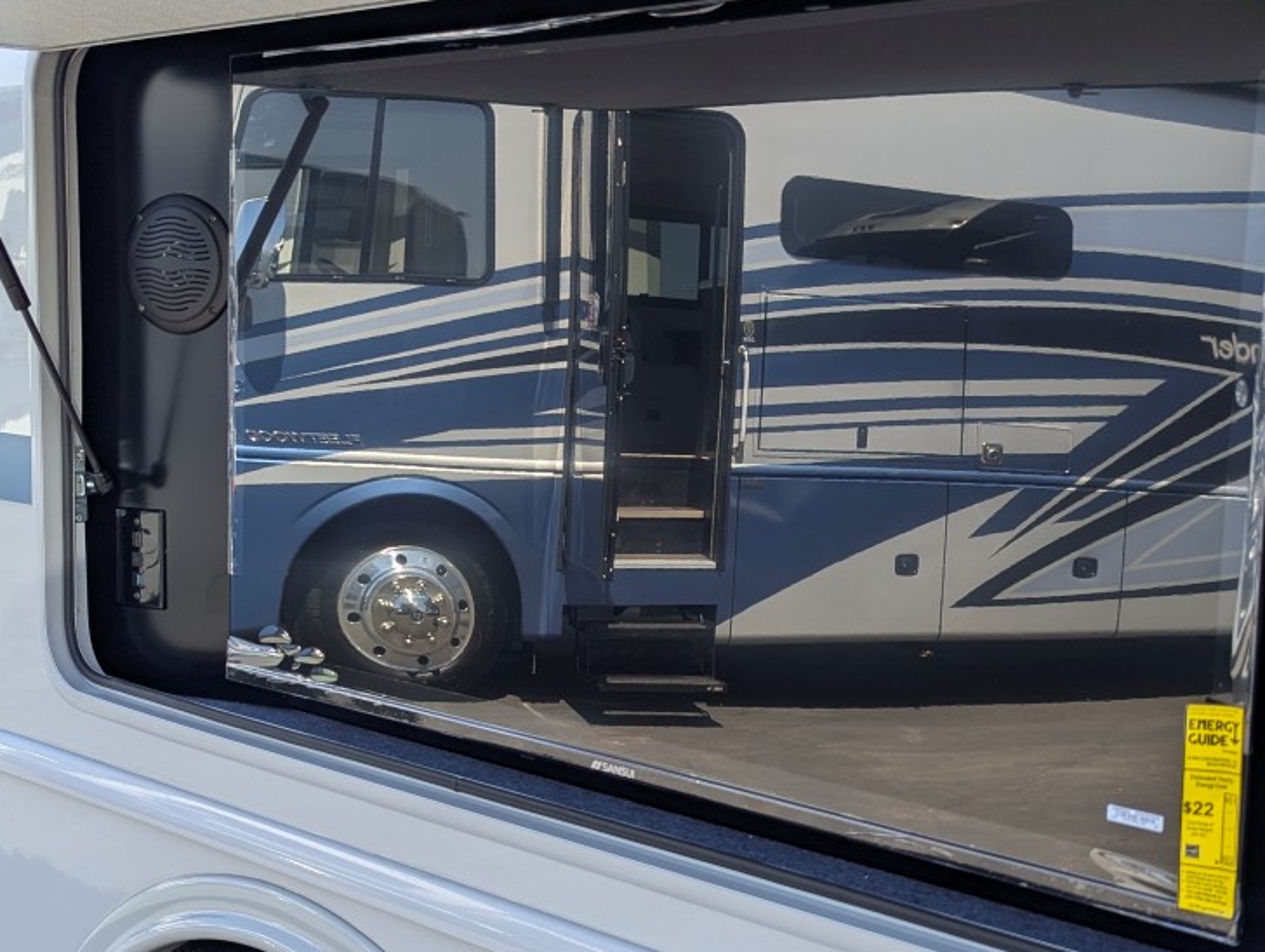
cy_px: 504
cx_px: 753
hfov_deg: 41.0
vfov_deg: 31.6
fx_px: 1683
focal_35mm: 46
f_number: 1.85
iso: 50
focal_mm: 6.81
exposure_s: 1/305
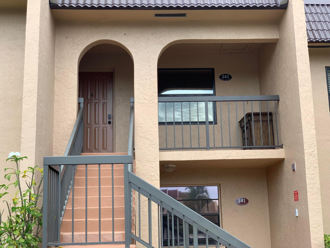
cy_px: 124
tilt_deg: +11.8
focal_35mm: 52
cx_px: 165
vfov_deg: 28.0
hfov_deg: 36.8
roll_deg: +1.1
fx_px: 496
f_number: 2.4
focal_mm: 6
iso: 16
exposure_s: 1/322
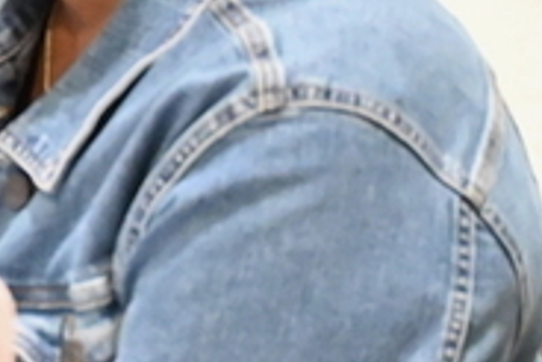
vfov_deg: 6.0
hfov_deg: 8.1
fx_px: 3435
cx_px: -904
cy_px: 118
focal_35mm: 228
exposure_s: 1/200
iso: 14400
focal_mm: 41
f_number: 4
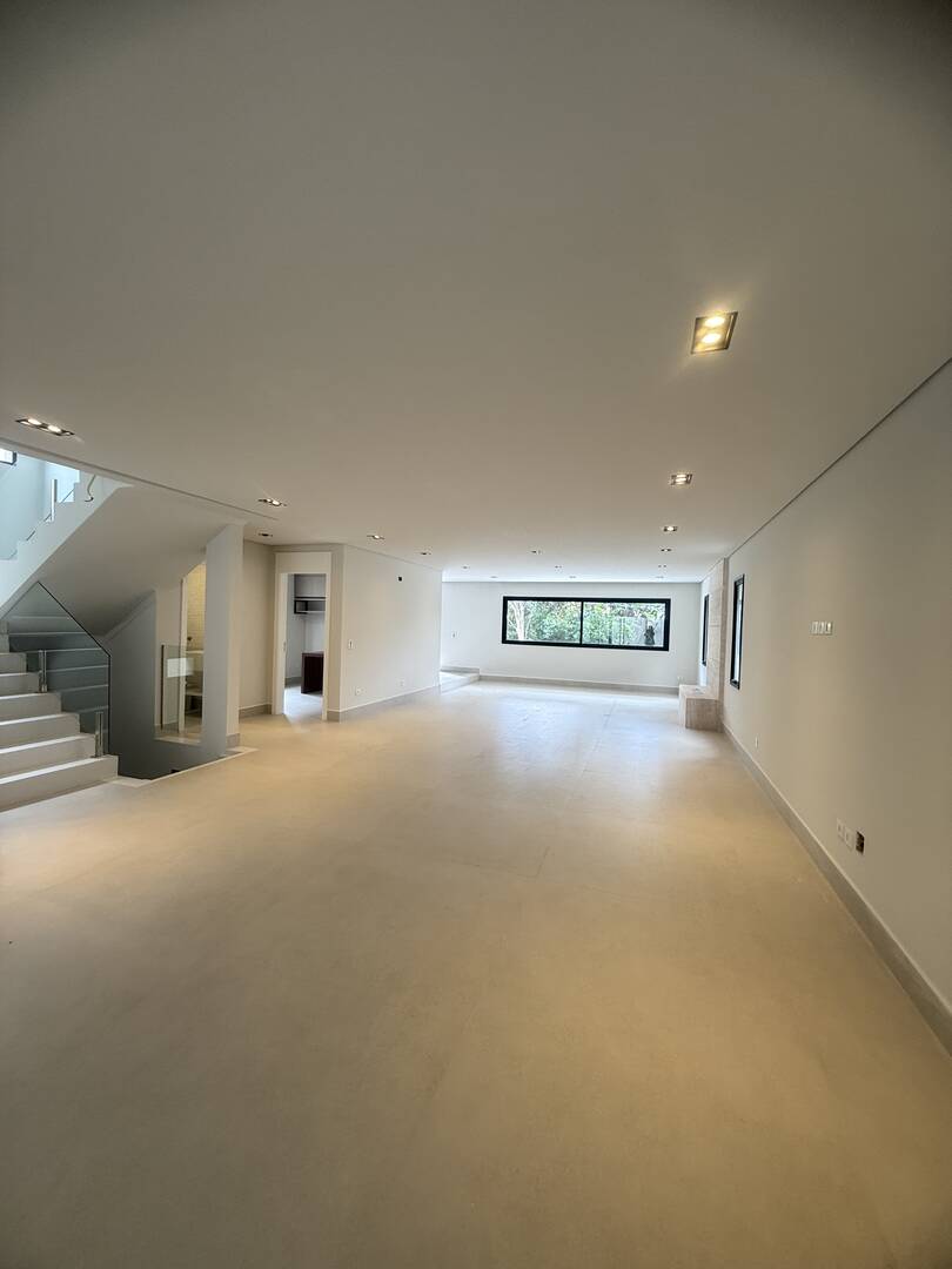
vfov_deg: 102.1
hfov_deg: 85.7
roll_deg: -2.4
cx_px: 476
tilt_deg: -0.2
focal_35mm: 14
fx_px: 513
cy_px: 634
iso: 100
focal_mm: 2.22
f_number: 2.2
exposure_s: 1/120
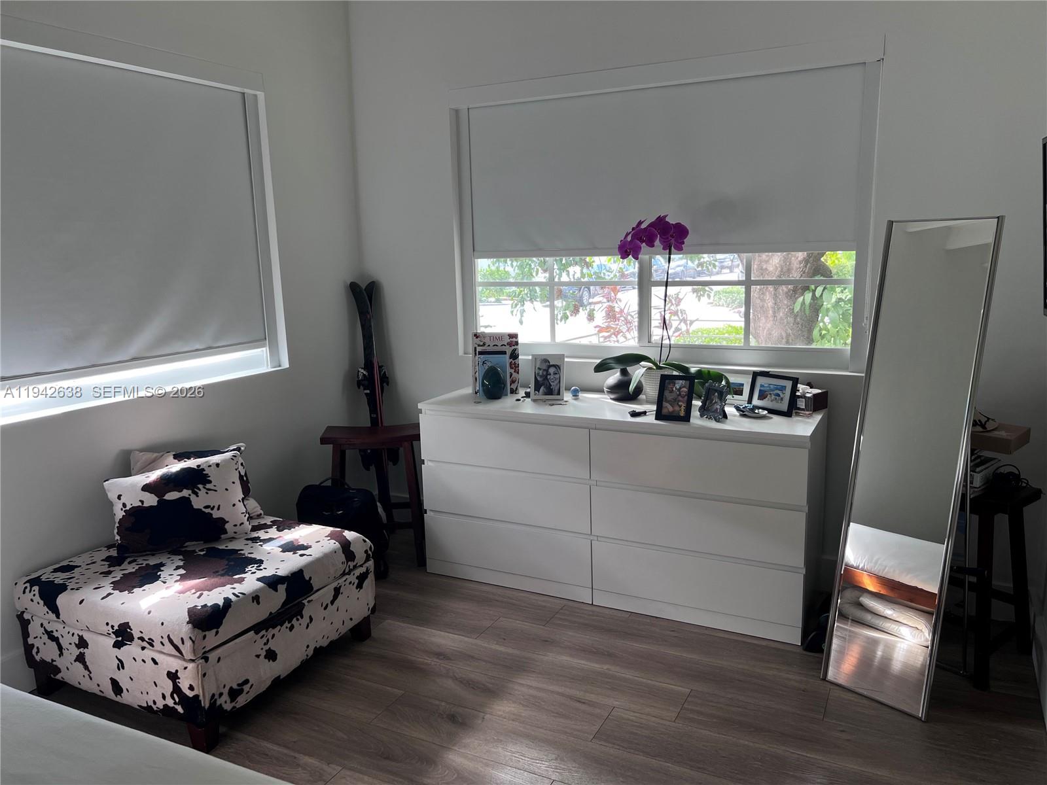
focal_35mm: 26
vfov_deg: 53.1
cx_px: 524
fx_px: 786
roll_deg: +0.8
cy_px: 392
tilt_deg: -11.0
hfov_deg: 67.3
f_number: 1.5
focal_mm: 5.7
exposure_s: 1/121
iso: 50
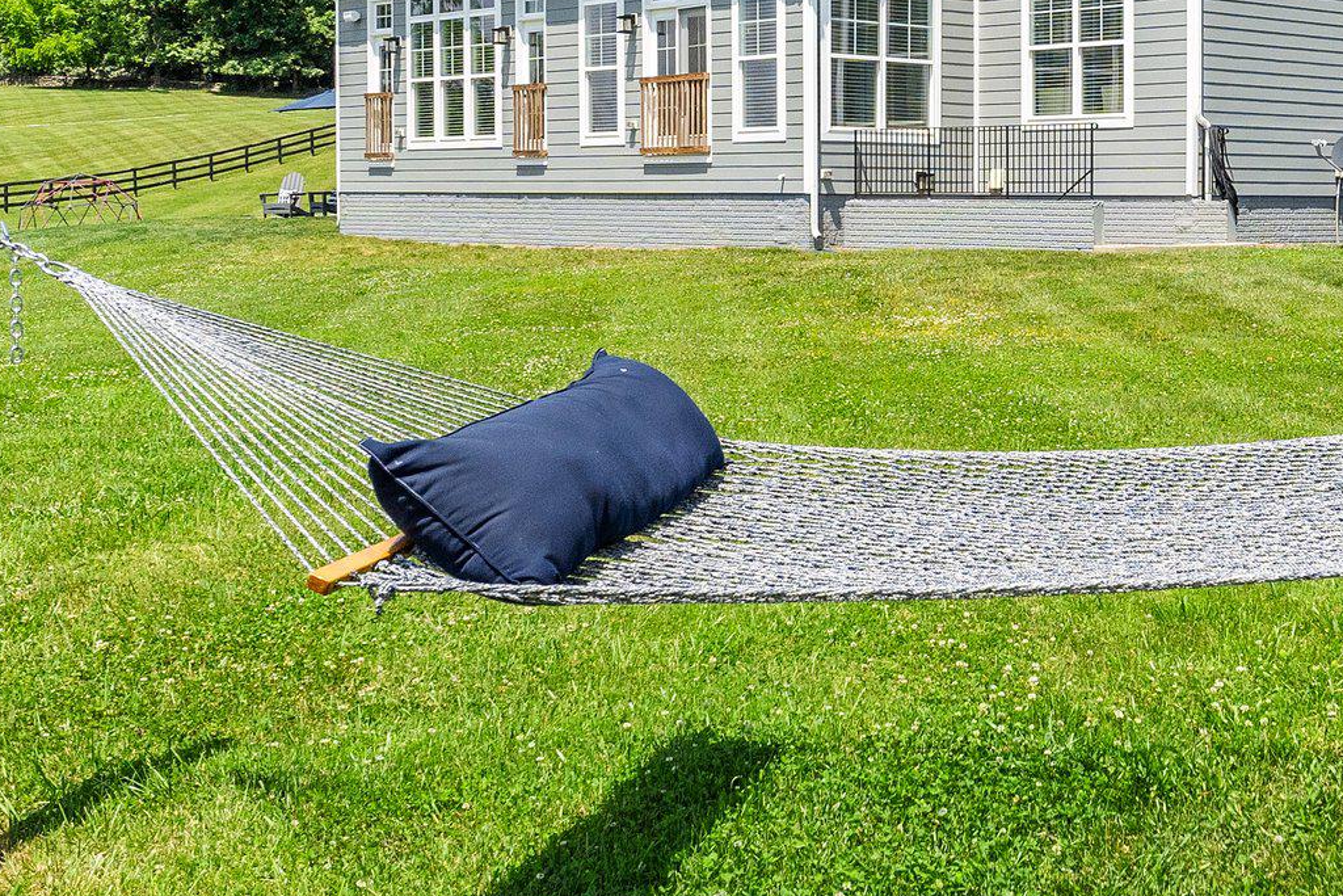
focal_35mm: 56
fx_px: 2089
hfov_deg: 34.2
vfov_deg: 23.7
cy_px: 128
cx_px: 1140
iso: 640
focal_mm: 19
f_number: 8
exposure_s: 1/2000
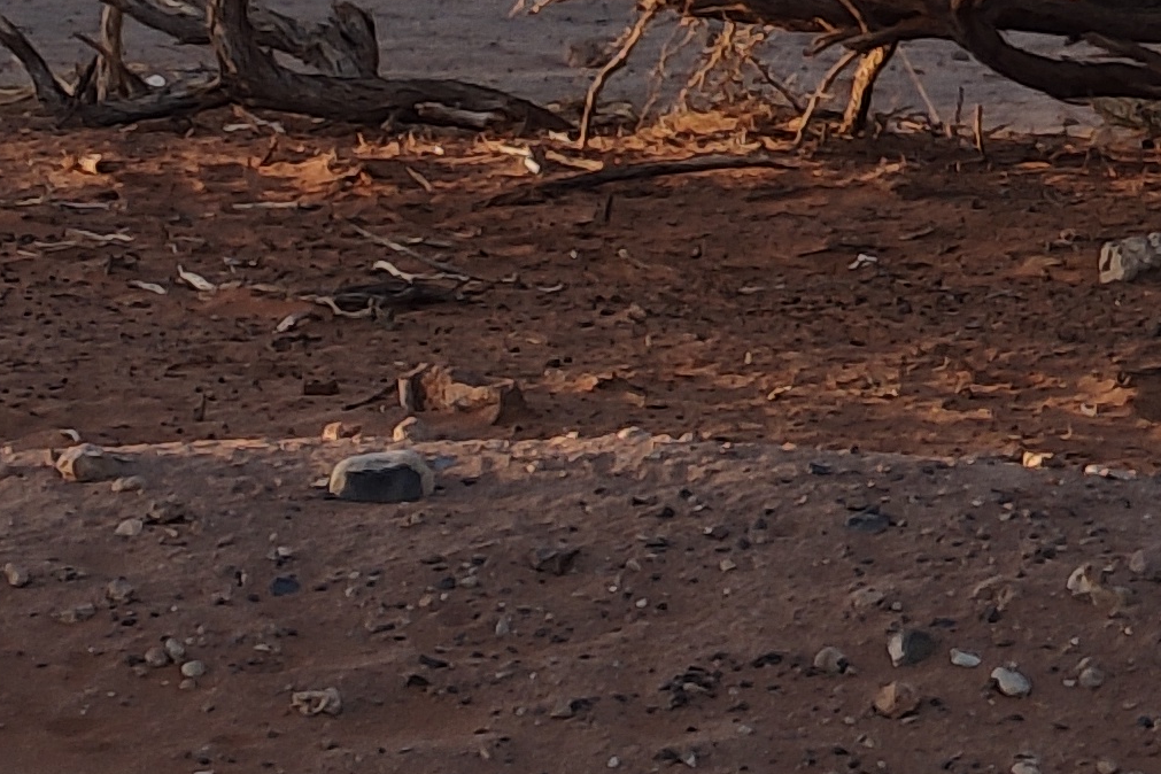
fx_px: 19026
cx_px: -1117
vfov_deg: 2.3
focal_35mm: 590
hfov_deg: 3.5
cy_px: -575
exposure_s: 1/146
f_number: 2.55
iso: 50
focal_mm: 13.3
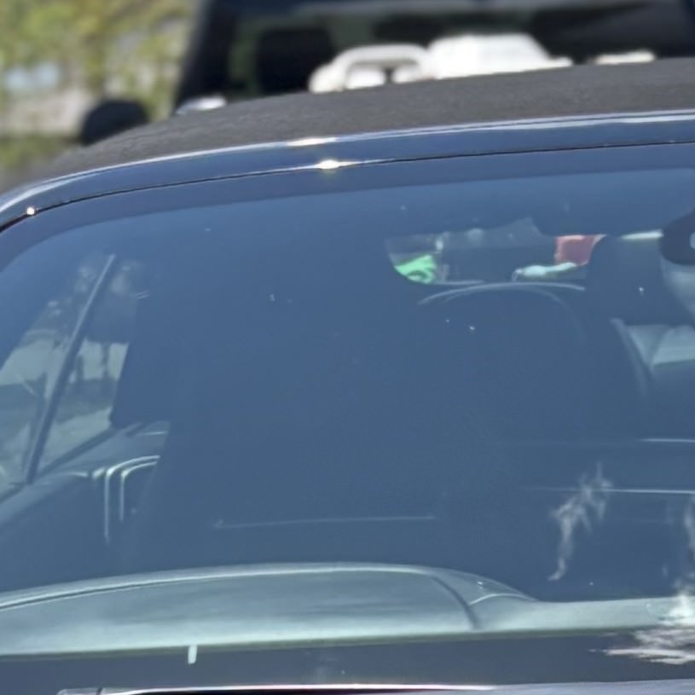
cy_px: 1889
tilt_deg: -26.7
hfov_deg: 10.8
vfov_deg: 9.2
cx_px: 599
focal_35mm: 161
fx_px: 3657
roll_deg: -0.3
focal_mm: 5.96
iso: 50
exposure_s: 1/1484
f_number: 1.6
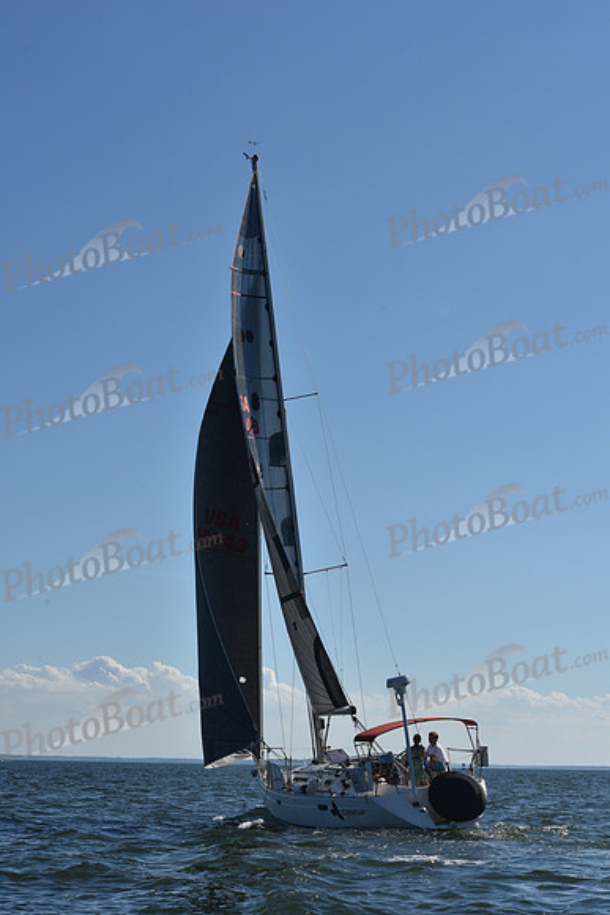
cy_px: 458
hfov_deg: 19.5
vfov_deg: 28.8
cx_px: 305
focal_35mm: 70
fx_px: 1778
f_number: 11
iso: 320
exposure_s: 1/1250
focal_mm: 70
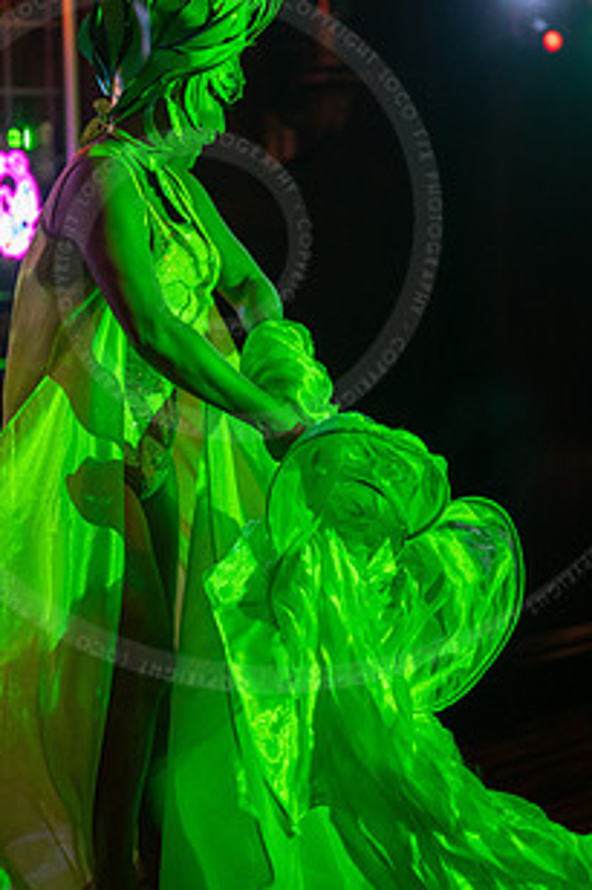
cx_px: 243
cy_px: 318
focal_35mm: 73
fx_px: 1803
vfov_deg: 27.6
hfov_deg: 18.6
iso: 800
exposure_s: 1/400
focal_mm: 50
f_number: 1.3
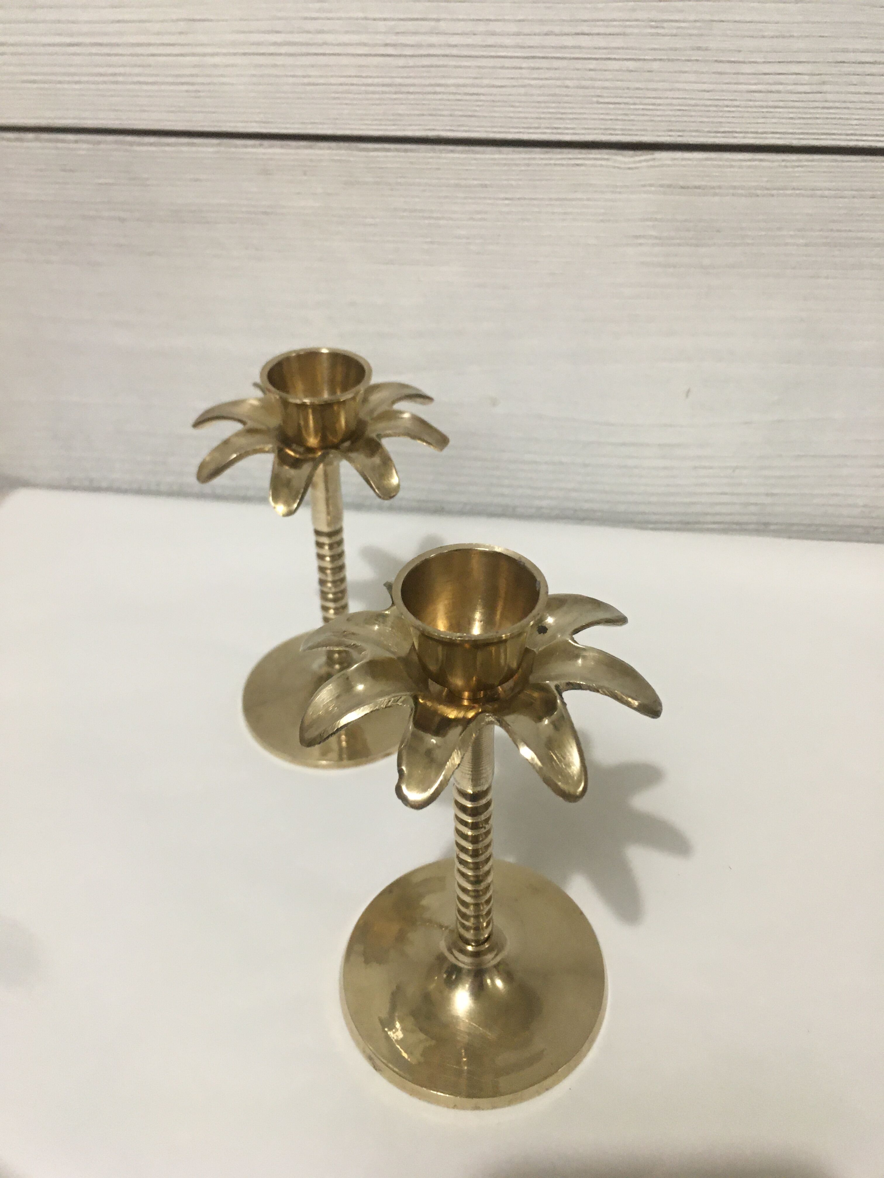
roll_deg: -0.1
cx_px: 442
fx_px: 987
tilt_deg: -37.8
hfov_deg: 48.2
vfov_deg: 61.7
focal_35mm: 29
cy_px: 589
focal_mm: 4.15
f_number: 2.2
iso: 160
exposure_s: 1/33
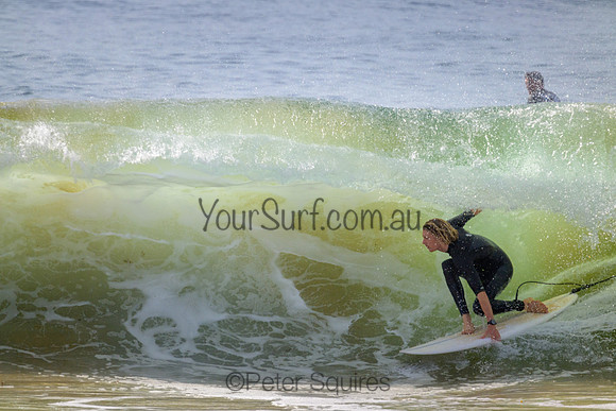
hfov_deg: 2.6
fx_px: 13691
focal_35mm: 800
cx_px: 308
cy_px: 206
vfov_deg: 1.7
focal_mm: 800
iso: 640
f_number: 11
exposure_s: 1/2000
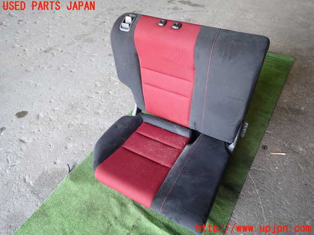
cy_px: 118
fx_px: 227
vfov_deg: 54.9
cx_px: 157
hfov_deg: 69.4
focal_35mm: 25
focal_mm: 4.5
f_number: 2
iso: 160
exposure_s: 1/60
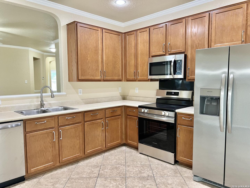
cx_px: 125
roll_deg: +1.6
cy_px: 94
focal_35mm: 26
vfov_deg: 53.1
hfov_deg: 67.3
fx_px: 188
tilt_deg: -2.8
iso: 125
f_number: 1.5
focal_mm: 5.7
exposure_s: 1/60
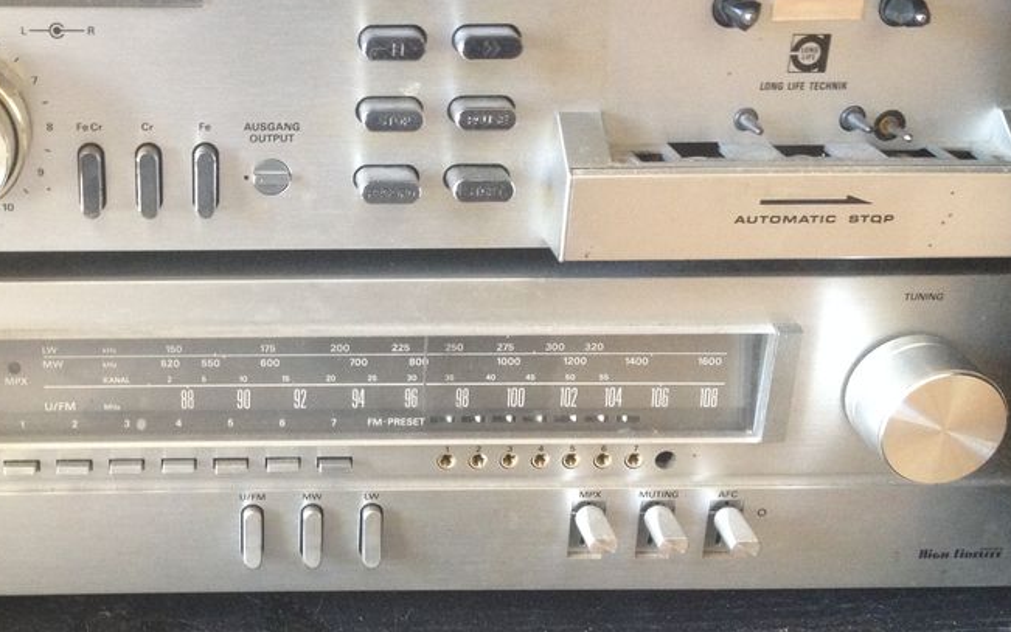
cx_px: 261
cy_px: 321
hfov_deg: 35.0
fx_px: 1571
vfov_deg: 22.8
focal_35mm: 57
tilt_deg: -26.0
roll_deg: -0.3
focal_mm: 4.28
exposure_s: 1/20
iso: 200
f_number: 2.4
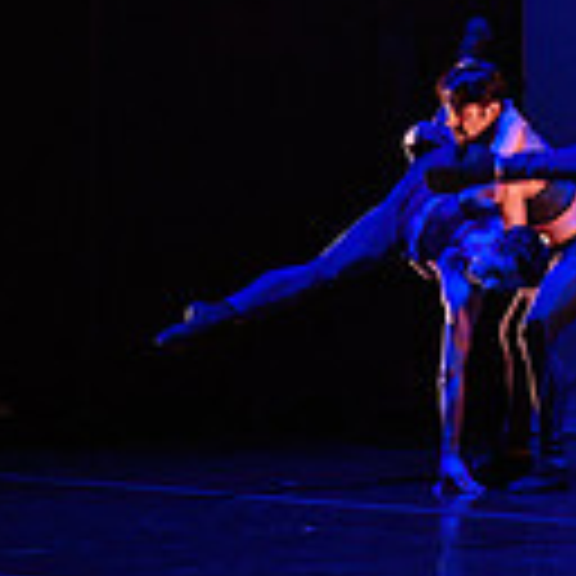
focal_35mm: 123
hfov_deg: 12.9
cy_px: 183
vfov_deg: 14.2
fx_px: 2316
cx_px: 1035
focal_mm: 24
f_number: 1.4
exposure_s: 1/320
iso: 1000
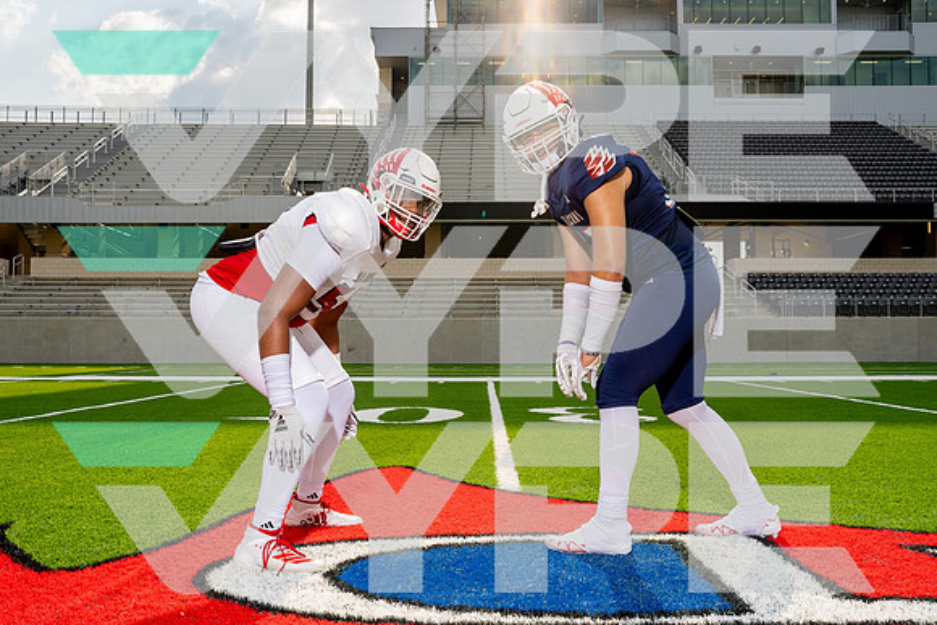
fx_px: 804
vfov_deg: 42.5
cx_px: 468
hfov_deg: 60.5
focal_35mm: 31
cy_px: 312
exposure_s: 1/250
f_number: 8
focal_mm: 30
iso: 100
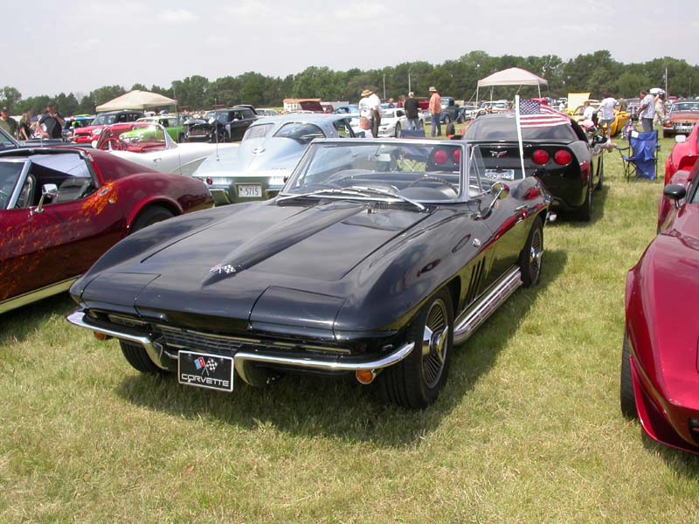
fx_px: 767
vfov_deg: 37.7
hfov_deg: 49.0
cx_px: 350
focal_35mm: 38
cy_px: 262
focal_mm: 7.85
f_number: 6.7
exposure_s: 1/292
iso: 100
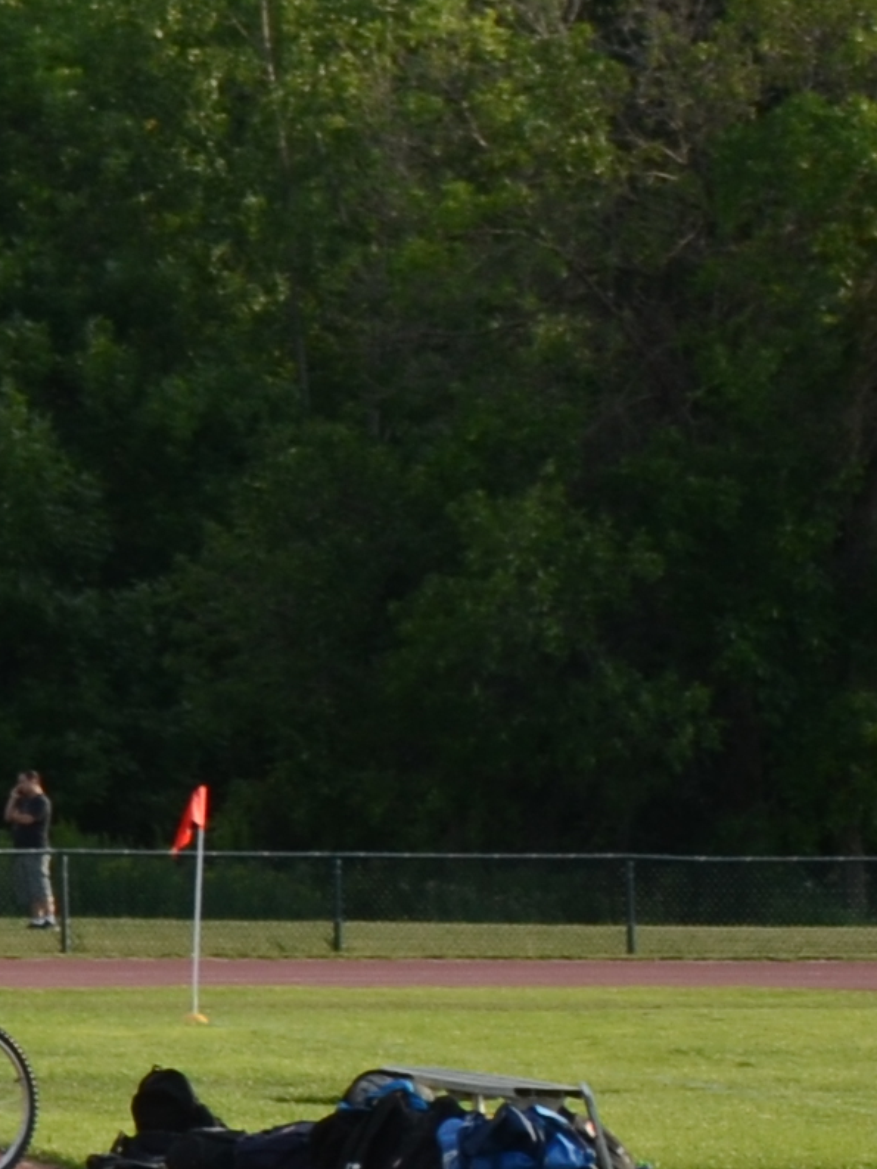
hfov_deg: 3.2
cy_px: -223
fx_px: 15096
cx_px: -2310
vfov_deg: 4.4
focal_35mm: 447
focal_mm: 50
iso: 200
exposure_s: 1/250
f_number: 8
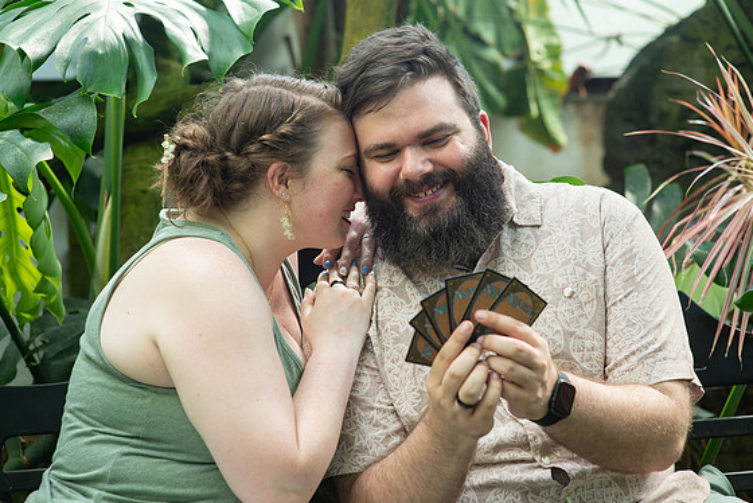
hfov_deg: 21.7
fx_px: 1967
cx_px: 414
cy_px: 240
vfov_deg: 14.6
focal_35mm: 94
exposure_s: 1/160
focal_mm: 85
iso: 1000
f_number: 3.5
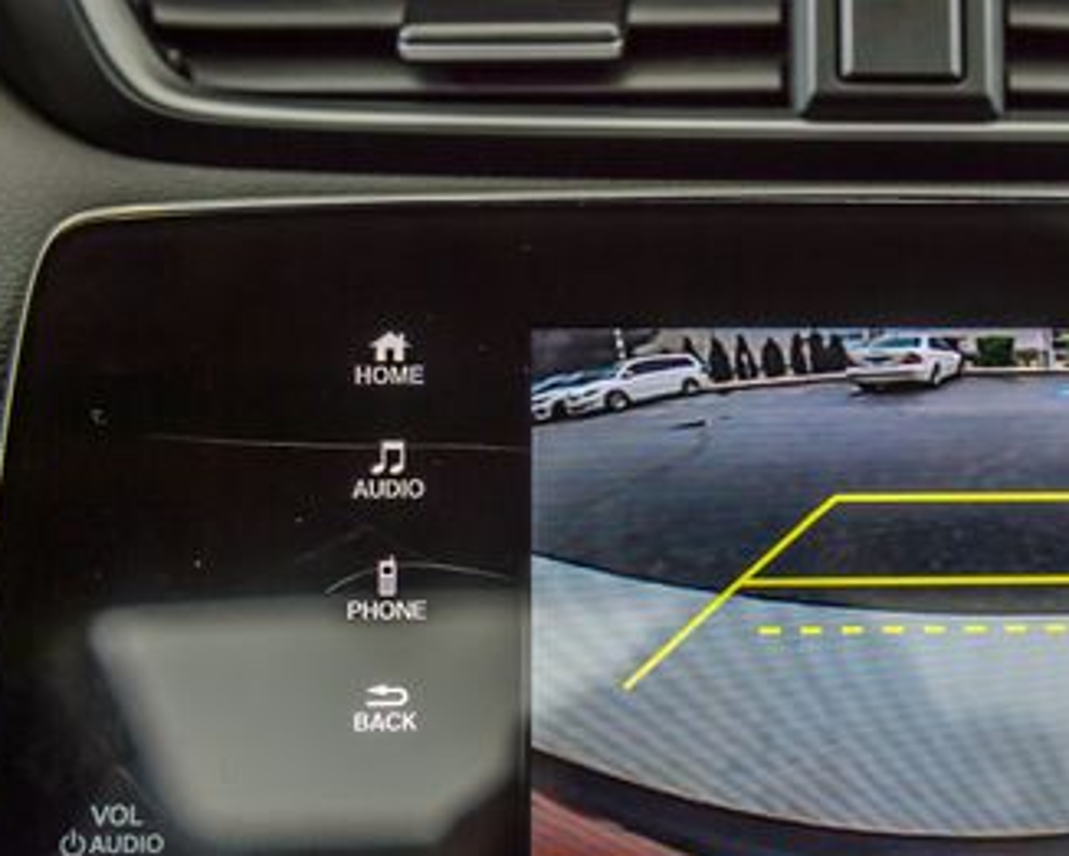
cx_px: 898
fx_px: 2215
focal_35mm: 70
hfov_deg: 26.5
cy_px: 590
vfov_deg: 21.8
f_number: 4
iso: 400
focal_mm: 38
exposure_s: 1/80
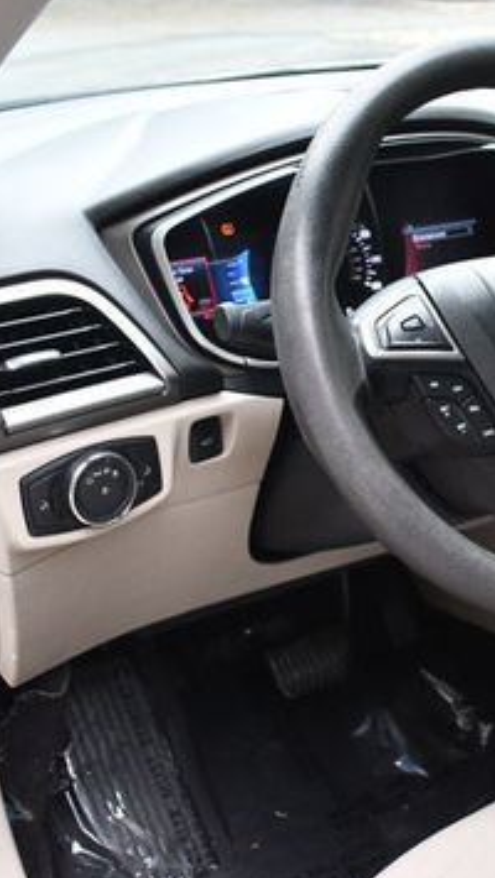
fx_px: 1189
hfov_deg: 22.2
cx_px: 547
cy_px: 507
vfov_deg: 40.5
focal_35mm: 51
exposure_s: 1/125
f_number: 3.5
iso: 1000
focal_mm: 18
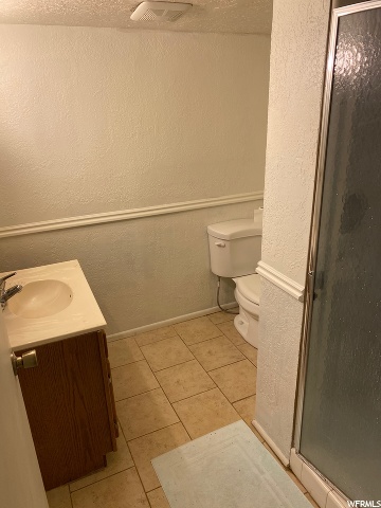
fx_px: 382
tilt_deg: -22.0
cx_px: 190
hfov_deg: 53.1
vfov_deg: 67.3
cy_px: 254
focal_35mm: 26
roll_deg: +1.3
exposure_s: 1/120
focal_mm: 4.25
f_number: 1.8
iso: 125
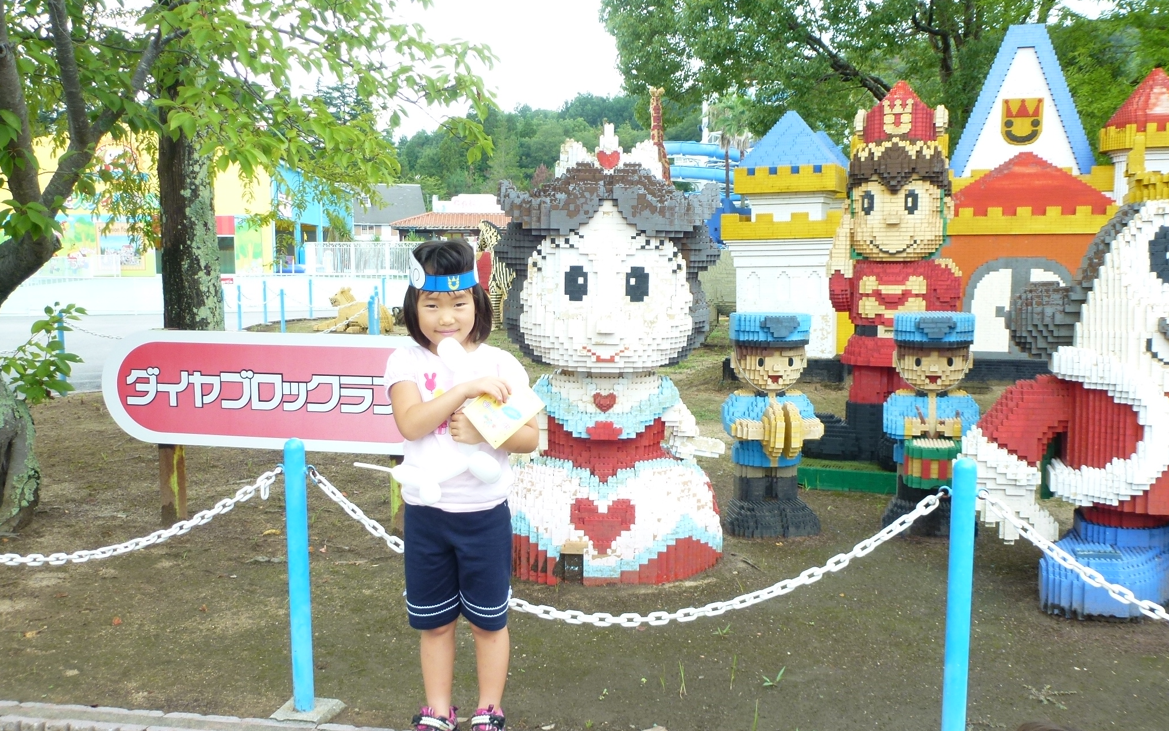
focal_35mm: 32
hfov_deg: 59.7
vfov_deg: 39.3
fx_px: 1020
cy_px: 417
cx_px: 584
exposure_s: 1/100
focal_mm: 5.4
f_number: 3.5
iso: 100
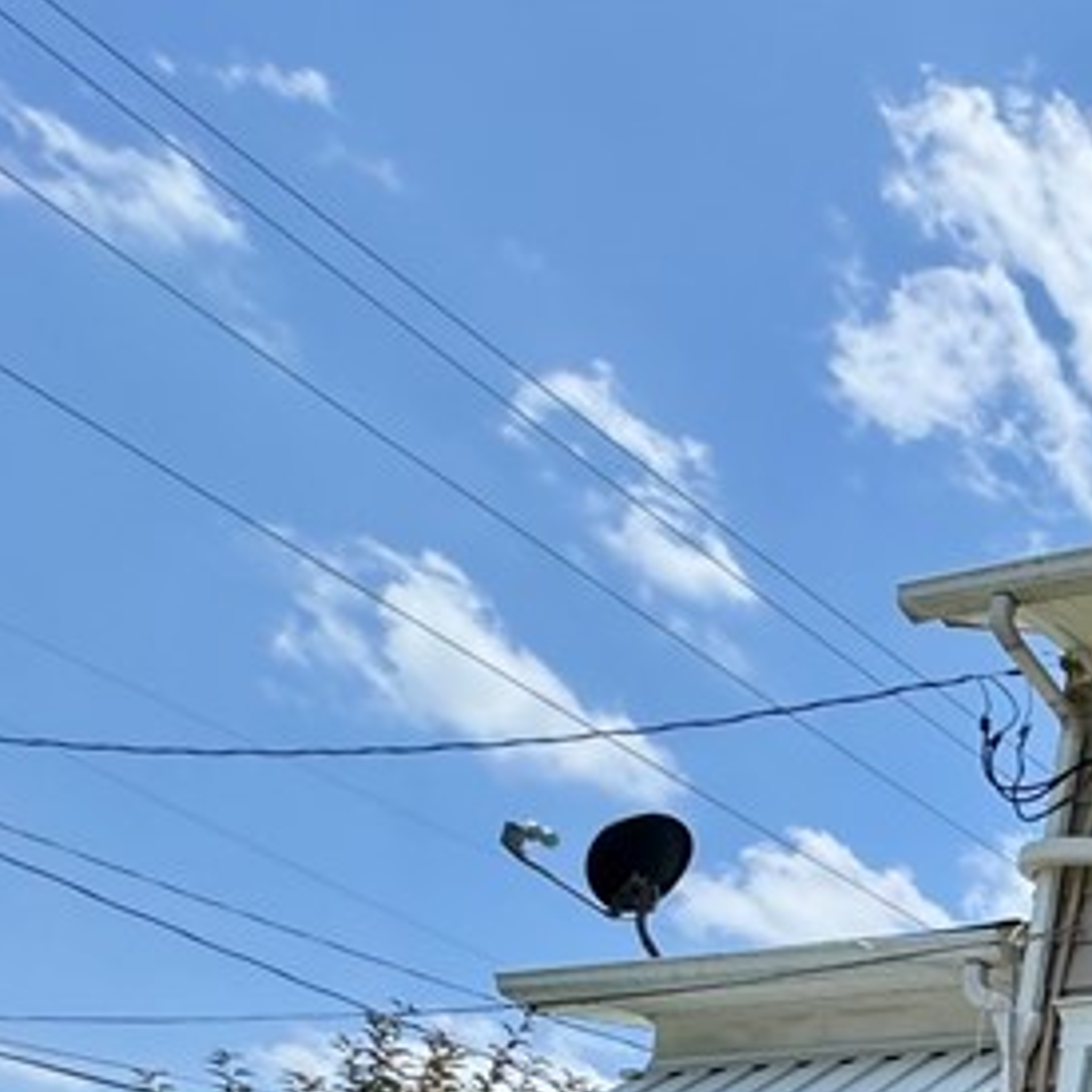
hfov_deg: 22.5
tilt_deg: +10.6
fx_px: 1642
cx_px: 1934
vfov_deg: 29.9
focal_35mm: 46
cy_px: 1398
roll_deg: -5.0
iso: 40
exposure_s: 1/1143
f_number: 2.2
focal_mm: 2.22
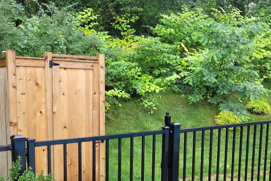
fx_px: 316
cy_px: 132
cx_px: 132
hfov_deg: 46.4
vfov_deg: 31.4
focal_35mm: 42
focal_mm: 5.4
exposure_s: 1/120
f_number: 1.8
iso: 64
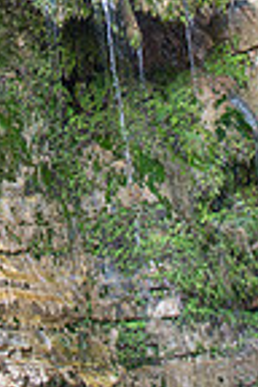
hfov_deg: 17.8
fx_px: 806
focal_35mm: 75
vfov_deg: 24.0
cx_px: 13
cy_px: -102
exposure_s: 1/80
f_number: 2.8
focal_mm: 24
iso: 200
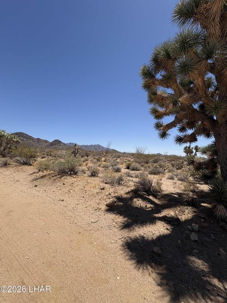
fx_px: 122
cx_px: 114
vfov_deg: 102.1
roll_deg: -1.4
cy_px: 152
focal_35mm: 14
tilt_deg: +2.0
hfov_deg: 85.7
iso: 50
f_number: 2.2
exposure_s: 1/2874
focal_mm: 2.22
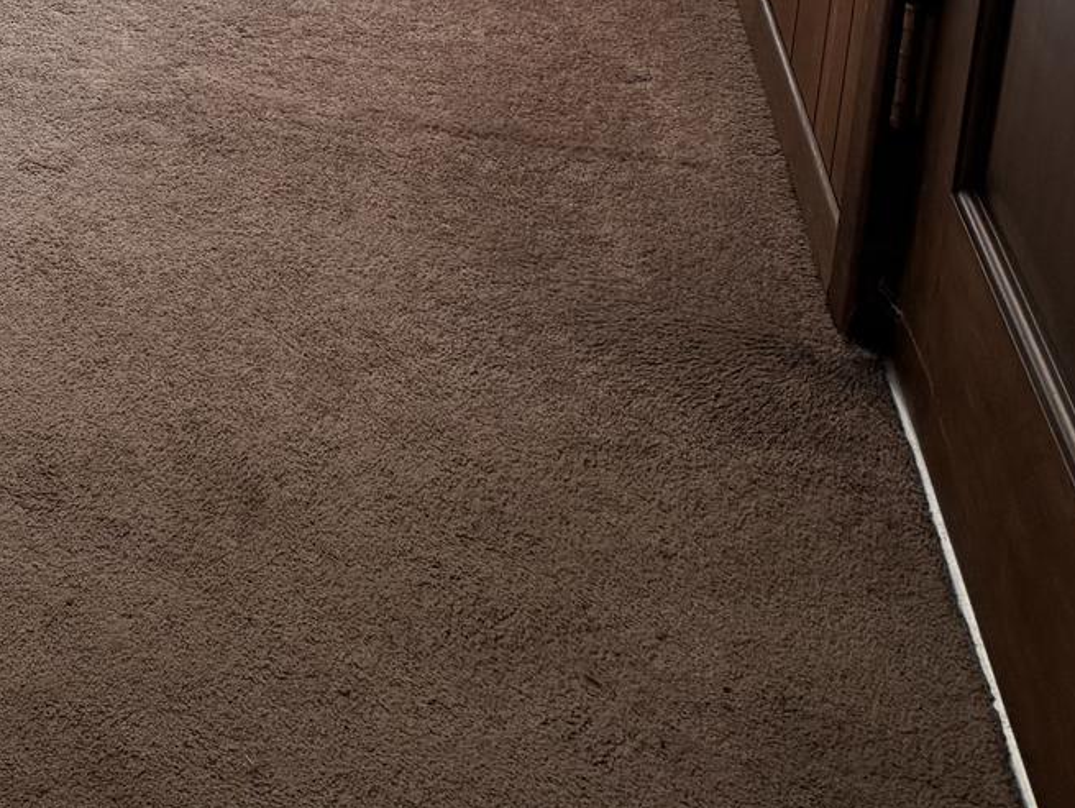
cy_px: -434
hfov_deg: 22.4
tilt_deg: -14.9
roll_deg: +1.3
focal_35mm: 75
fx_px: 2330
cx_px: -423
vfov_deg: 17.5
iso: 160
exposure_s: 1/121
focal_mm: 6.76
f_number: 1.78
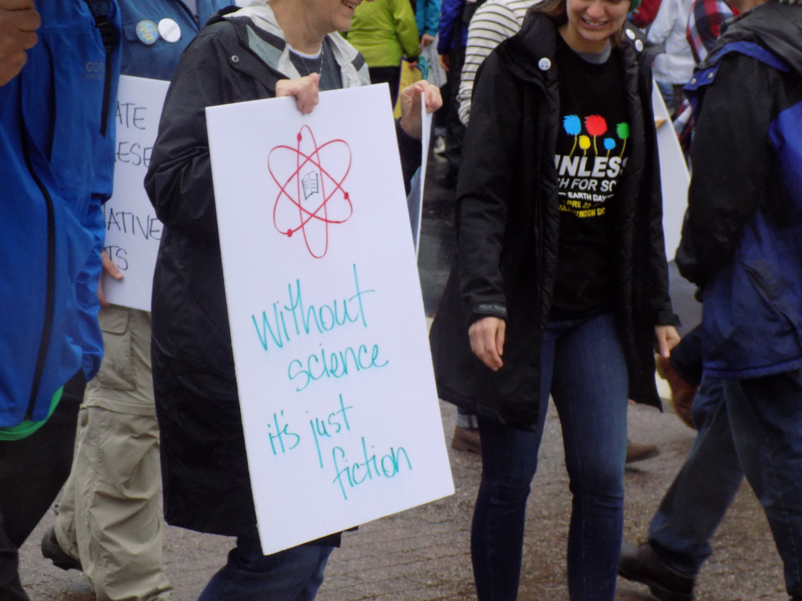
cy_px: 300
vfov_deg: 13.8
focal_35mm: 107
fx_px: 2479
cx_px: 401
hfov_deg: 18.4
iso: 280
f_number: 4.7
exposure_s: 1/250
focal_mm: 19.1
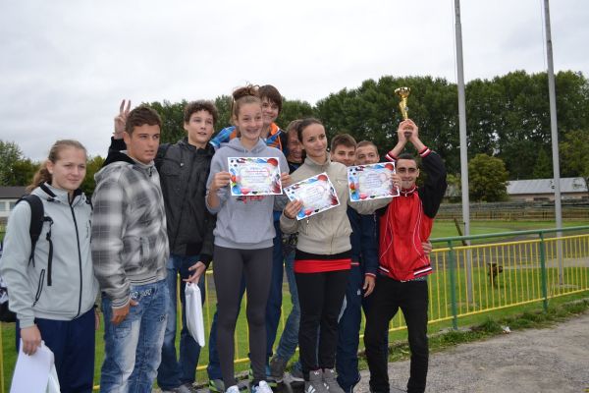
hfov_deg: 53.1
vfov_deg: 36.9
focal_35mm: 36
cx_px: 294
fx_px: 589
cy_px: 196
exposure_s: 1/125
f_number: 4
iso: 100
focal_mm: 24
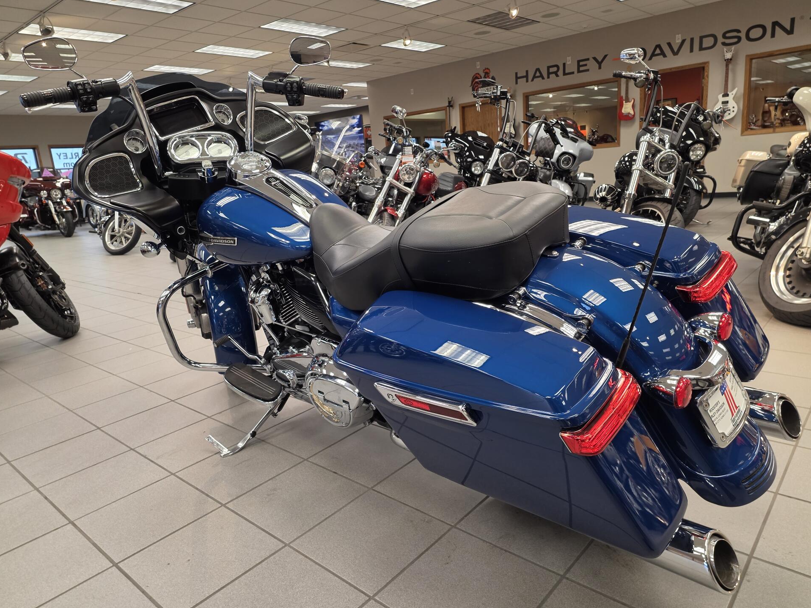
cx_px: 407
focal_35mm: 24
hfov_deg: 71.6
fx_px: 562
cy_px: 310
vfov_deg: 56.8
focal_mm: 6.25
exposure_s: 1/120
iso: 250
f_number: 1.7
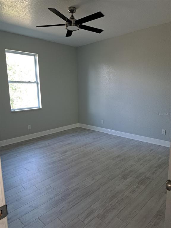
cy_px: 114
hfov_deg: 56.8
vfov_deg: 71.6
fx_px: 158
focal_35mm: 24
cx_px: 86
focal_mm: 5.23
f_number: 1.8
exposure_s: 1/60
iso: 200
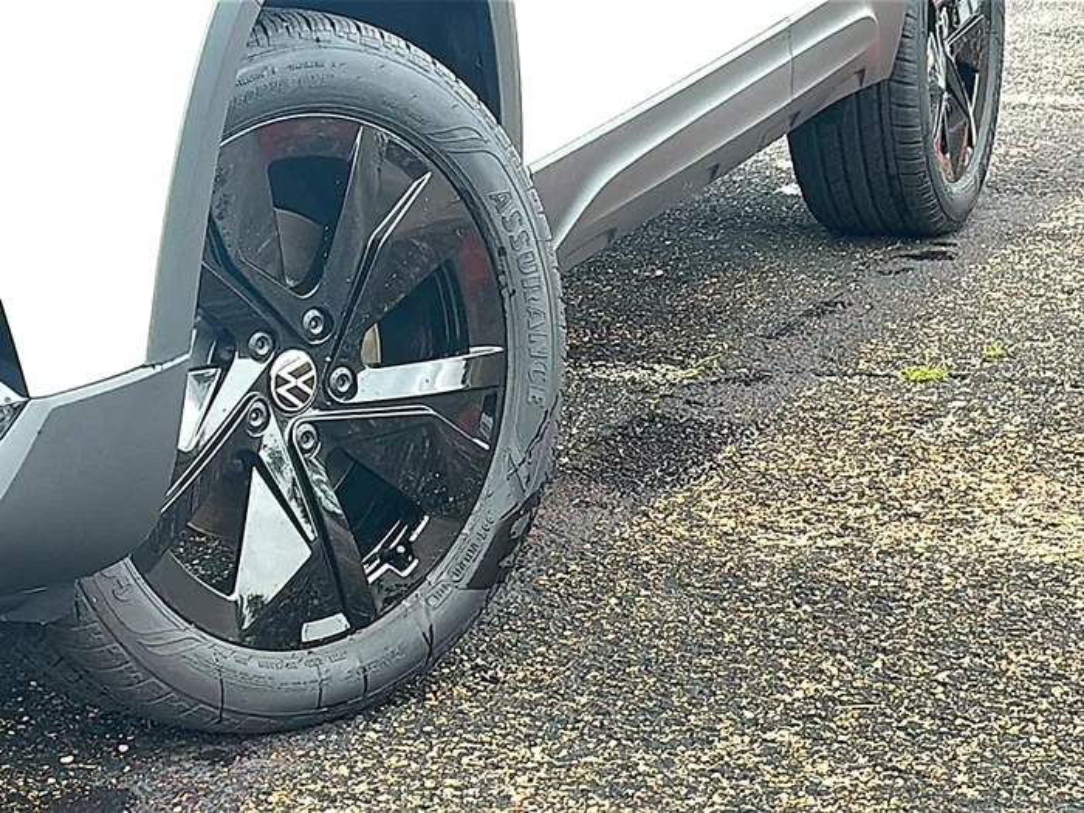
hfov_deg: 19.6
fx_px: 3131
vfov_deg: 14.8
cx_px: 542
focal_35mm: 100
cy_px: 406
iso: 80
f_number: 1.78
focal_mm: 6.86
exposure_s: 1/365
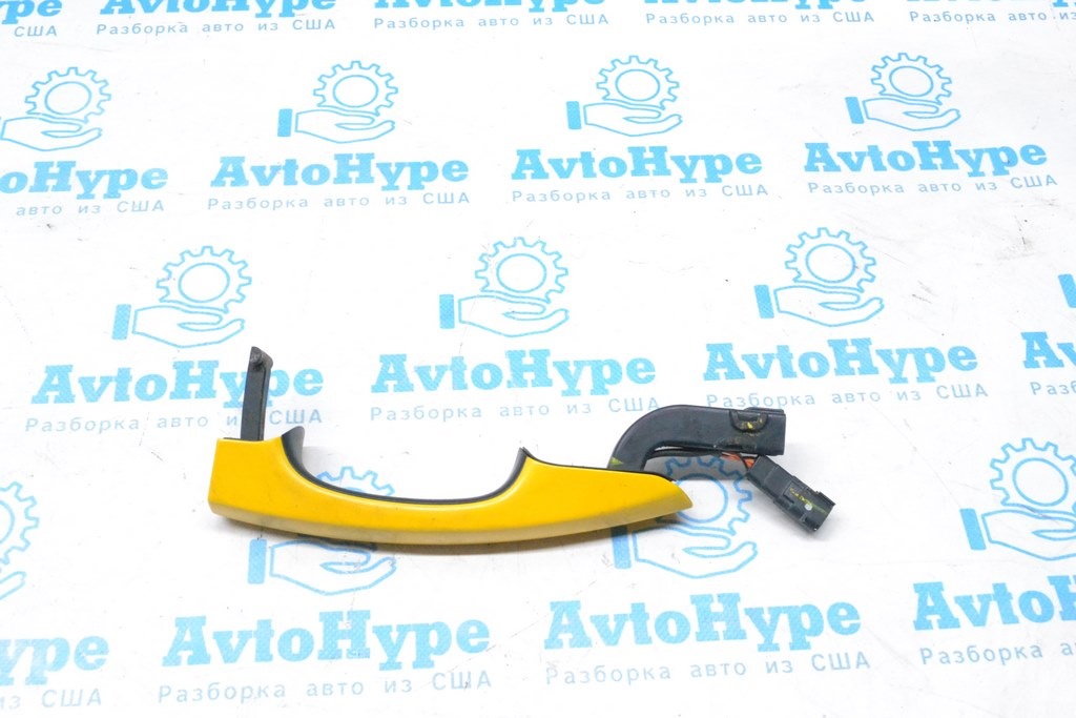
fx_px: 1345
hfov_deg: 43.6
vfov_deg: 29.9
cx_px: 538
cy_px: 359
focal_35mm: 45
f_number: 9
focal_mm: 30
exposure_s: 1/160
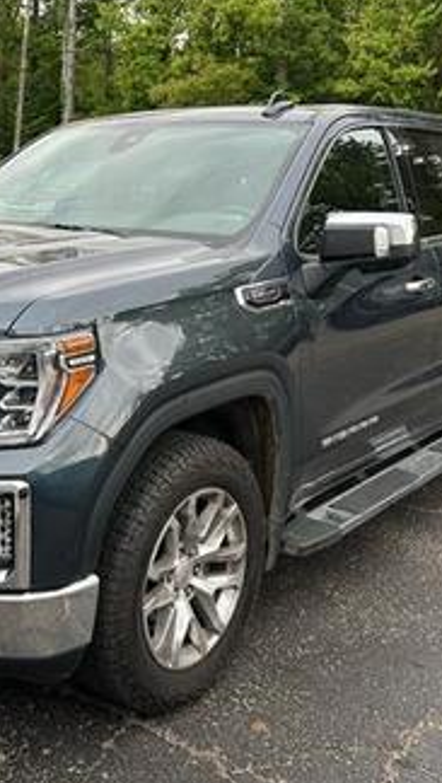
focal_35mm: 44
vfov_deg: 46.3
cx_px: 85
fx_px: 914
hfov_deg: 26.6
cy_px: 350
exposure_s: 1/639
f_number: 1.5
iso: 50
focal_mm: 5.7
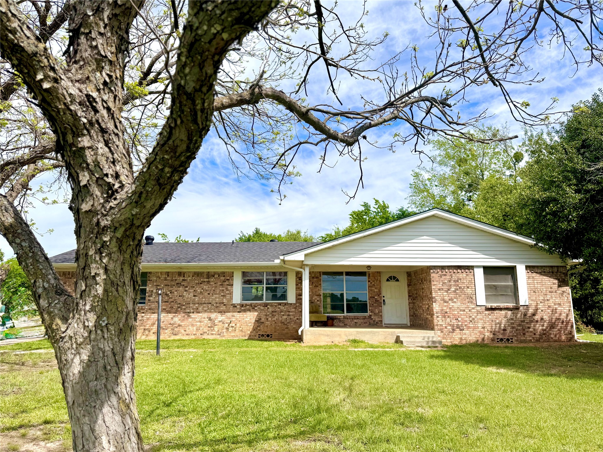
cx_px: 302
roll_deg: -1.5
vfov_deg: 56.8
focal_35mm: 24
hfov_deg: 71.6
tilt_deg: +10.2
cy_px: 226
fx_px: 418
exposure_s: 1/7092
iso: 80
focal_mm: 6.76
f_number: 1.78
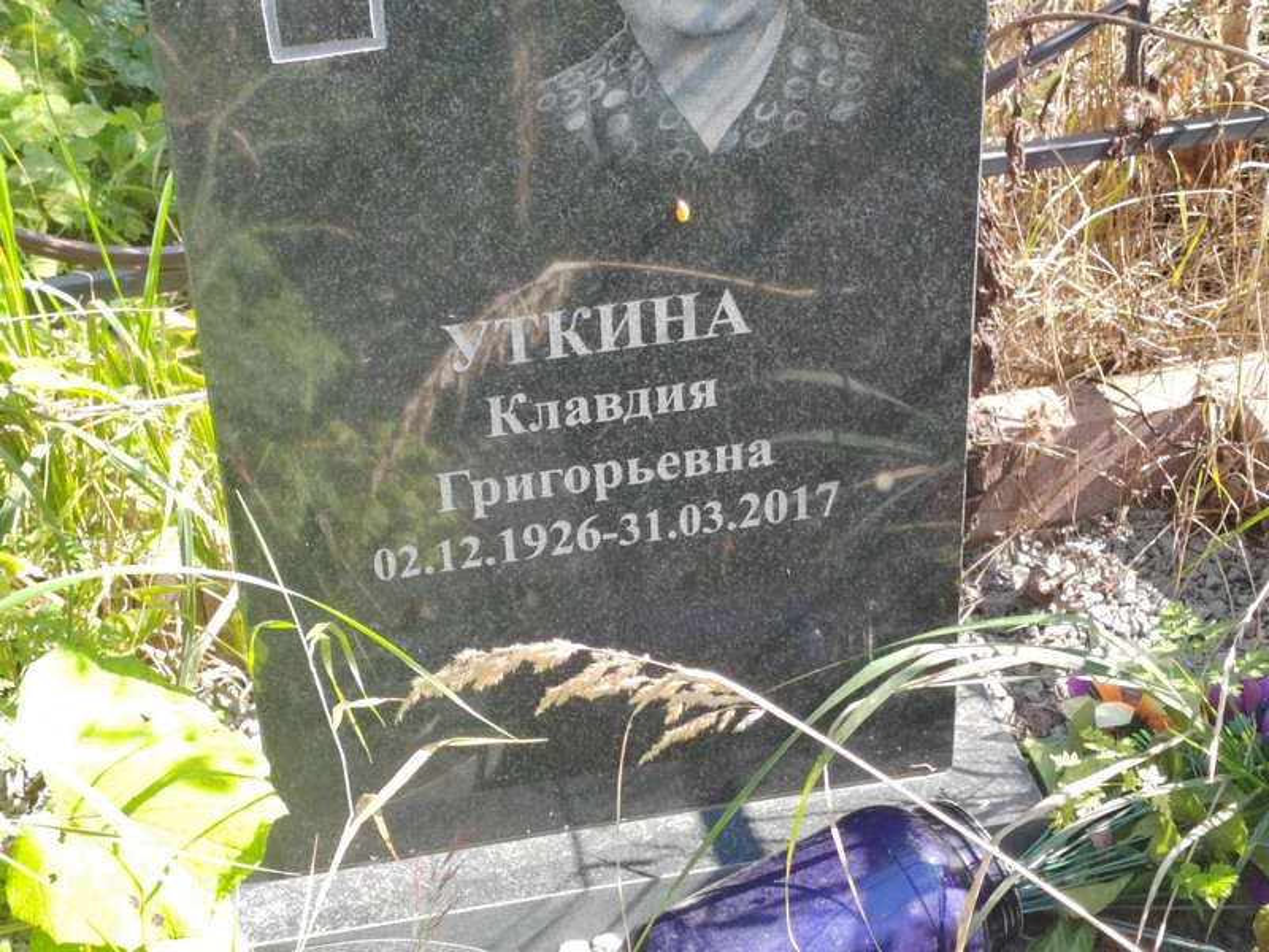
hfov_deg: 29.4
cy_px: 476
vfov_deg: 22.3
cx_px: 634
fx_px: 2420
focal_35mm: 66
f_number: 1.9
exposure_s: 1/160
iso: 100
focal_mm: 5.52
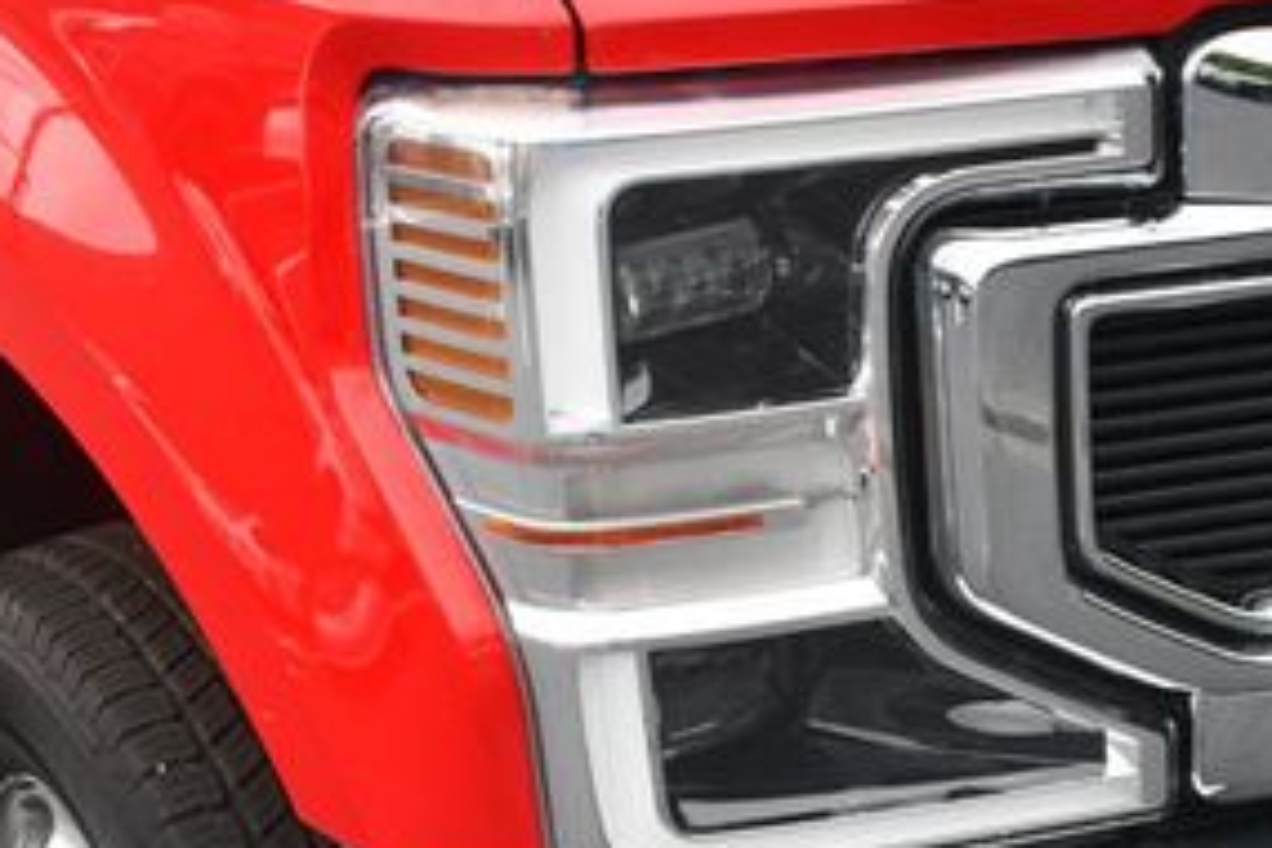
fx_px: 2614
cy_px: 710
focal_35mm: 74
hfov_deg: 27.1
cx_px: 870
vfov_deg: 18.2
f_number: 6.3
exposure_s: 1/250
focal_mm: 22
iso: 200
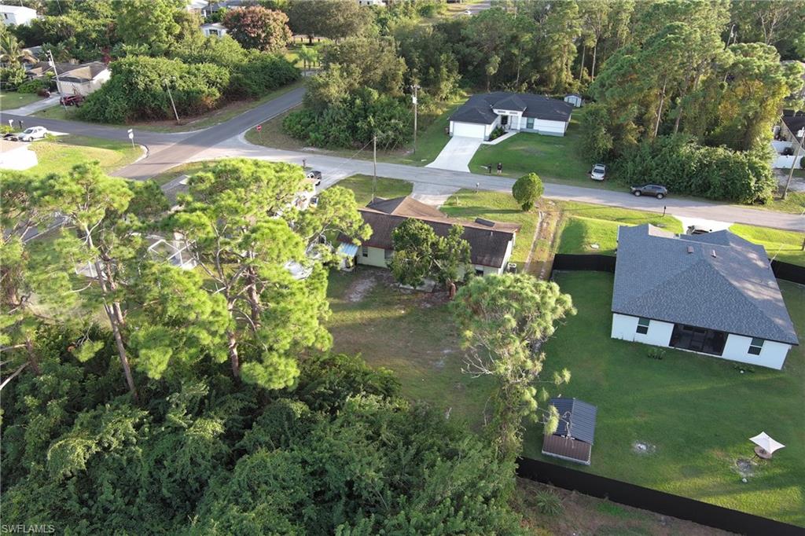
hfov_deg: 63.7
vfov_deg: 44.9
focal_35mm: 29
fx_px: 648
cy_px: 268
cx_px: 402
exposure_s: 1/25.1
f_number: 2.8
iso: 148
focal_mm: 10.57
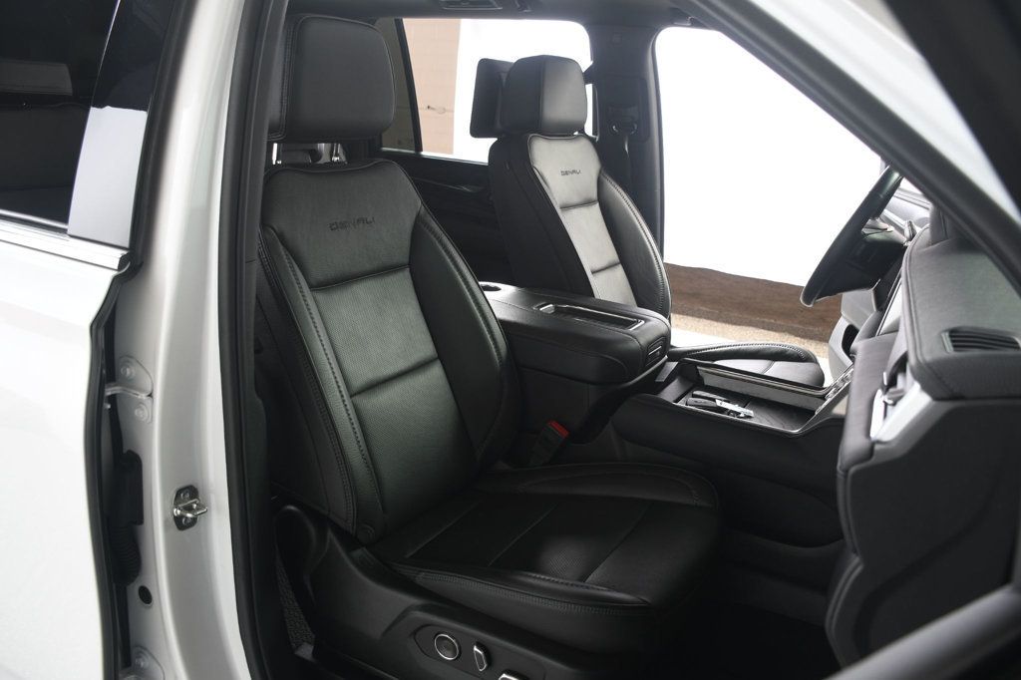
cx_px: 510
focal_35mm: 30
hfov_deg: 61.9
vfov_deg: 43.6
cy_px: 340
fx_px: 851
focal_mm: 20
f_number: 3.5
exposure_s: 1/160
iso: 100
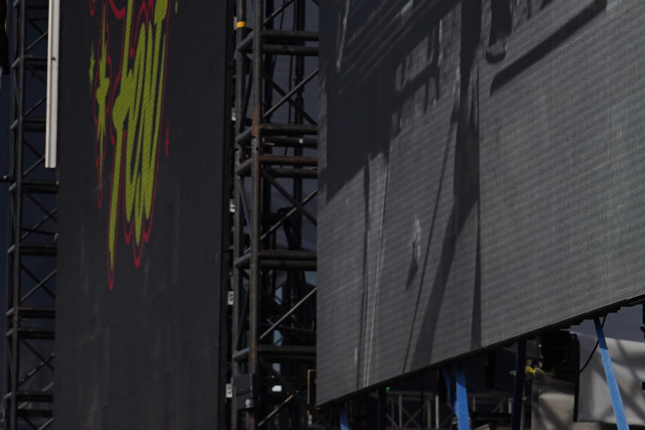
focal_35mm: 212
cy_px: 135
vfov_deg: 6.5
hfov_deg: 9.7
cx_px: 155
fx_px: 3798
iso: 100
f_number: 8
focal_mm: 63
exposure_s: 1/640
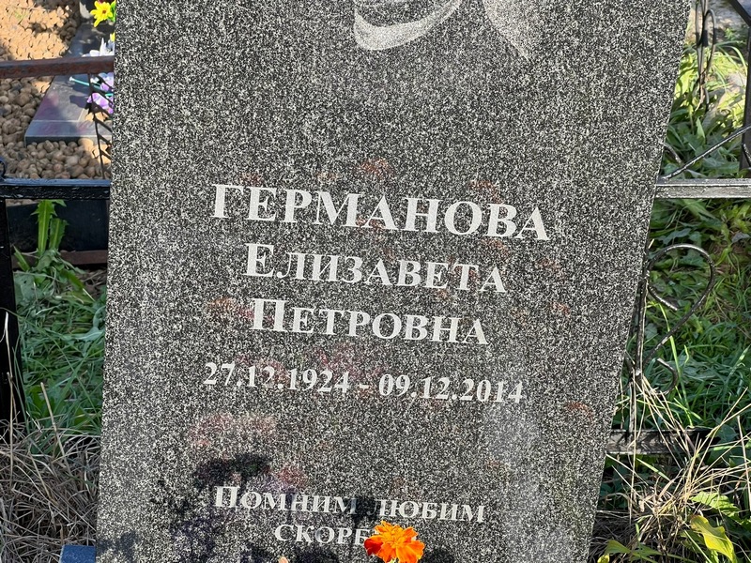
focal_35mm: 77
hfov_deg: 25.3
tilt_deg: -25.1
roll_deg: +0.1
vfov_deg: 19.1
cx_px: 376
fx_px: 1671
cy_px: 282
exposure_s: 1/168
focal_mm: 9
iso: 32
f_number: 2.8
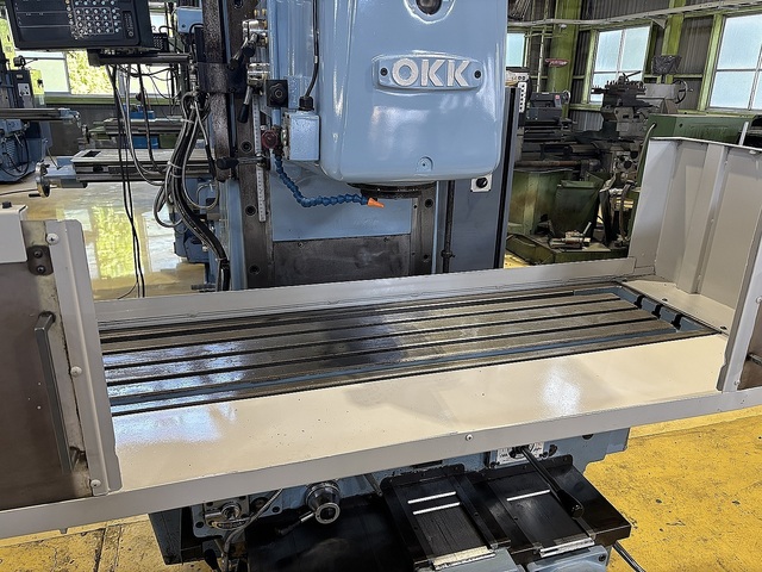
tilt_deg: -18.9
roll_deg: -1.4
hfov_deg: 67.3
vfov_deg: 53.1
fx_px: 572
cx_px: 381
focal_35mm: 26
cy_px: 286
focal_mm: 5.96
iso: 125
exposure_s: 1/89
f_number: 1.6
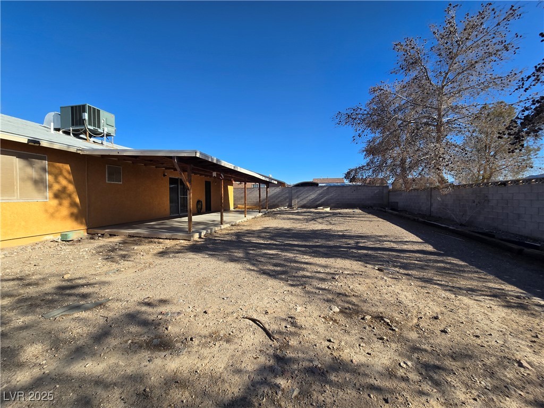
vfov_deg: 89.9
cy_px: 204
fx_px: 204
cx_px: 272
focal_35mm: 13
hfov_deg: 106.2
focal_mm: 2.2
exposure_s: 1/1962
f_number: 2.2
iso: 50
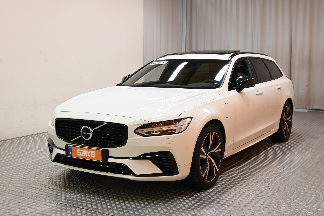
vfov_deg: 30.8
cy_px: 108
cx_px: 162
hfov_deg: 45.0
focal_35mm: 44
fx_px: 391
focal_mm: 29
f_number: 4.8
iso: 500
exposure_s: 1/50
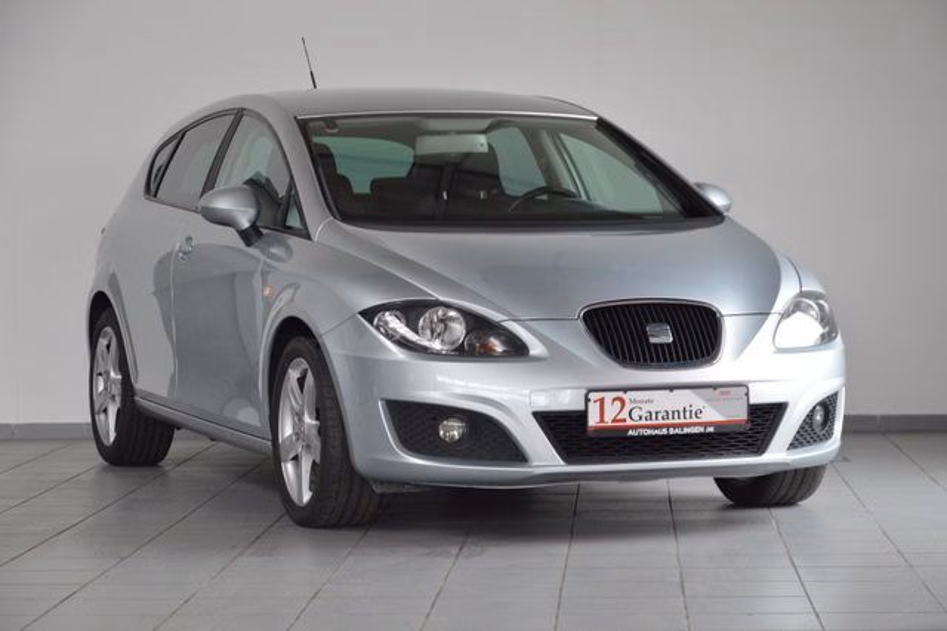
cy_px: 316
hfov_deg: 18.2
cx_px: 474
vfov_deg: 12.2
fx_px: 2958
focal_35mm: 112
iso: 1400
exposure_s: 1/60
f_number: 5.3
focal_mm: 75
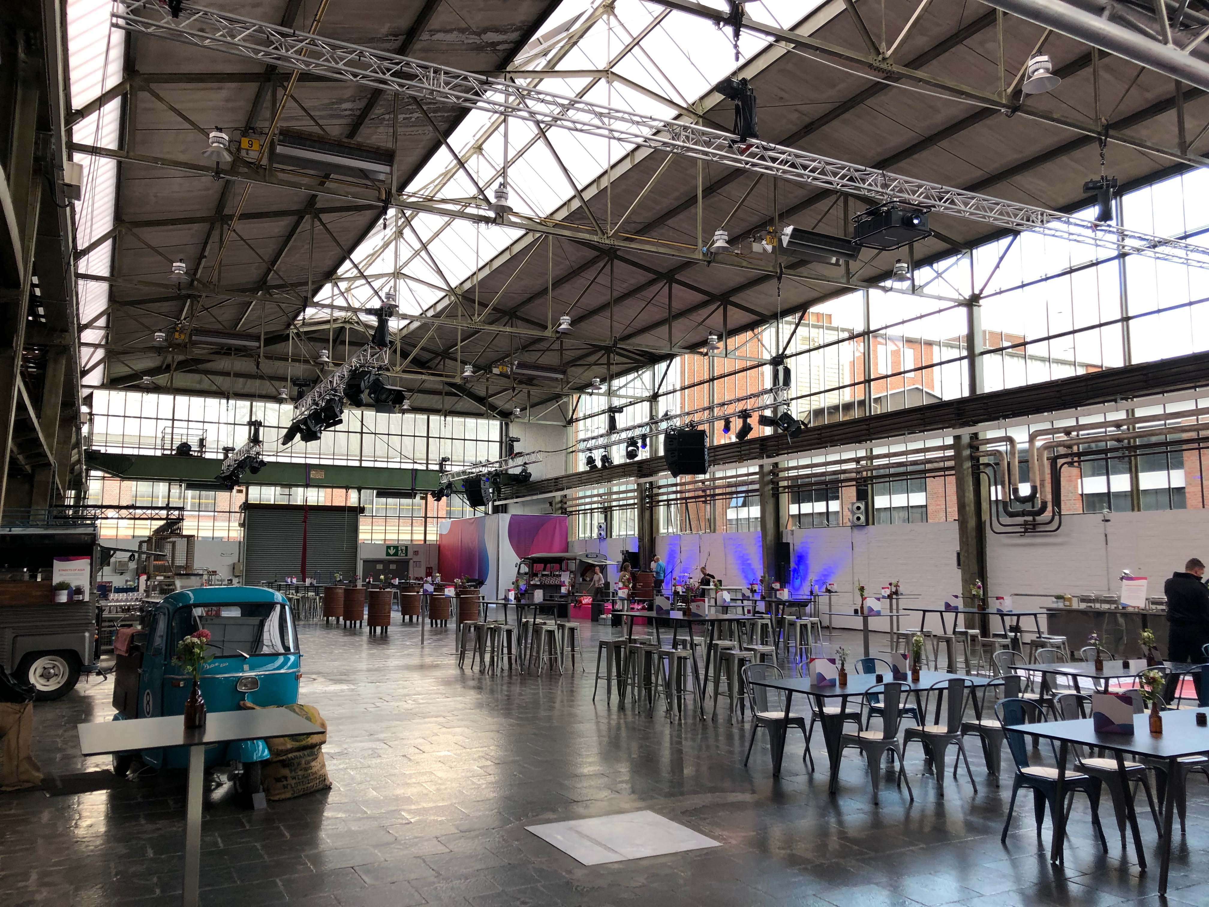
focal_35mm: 28
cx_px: 604
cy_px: 454
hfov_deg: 63.4
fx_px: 978
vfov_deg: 49.7
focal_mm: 3.99
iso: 25
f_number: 1.8
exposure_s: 1/50
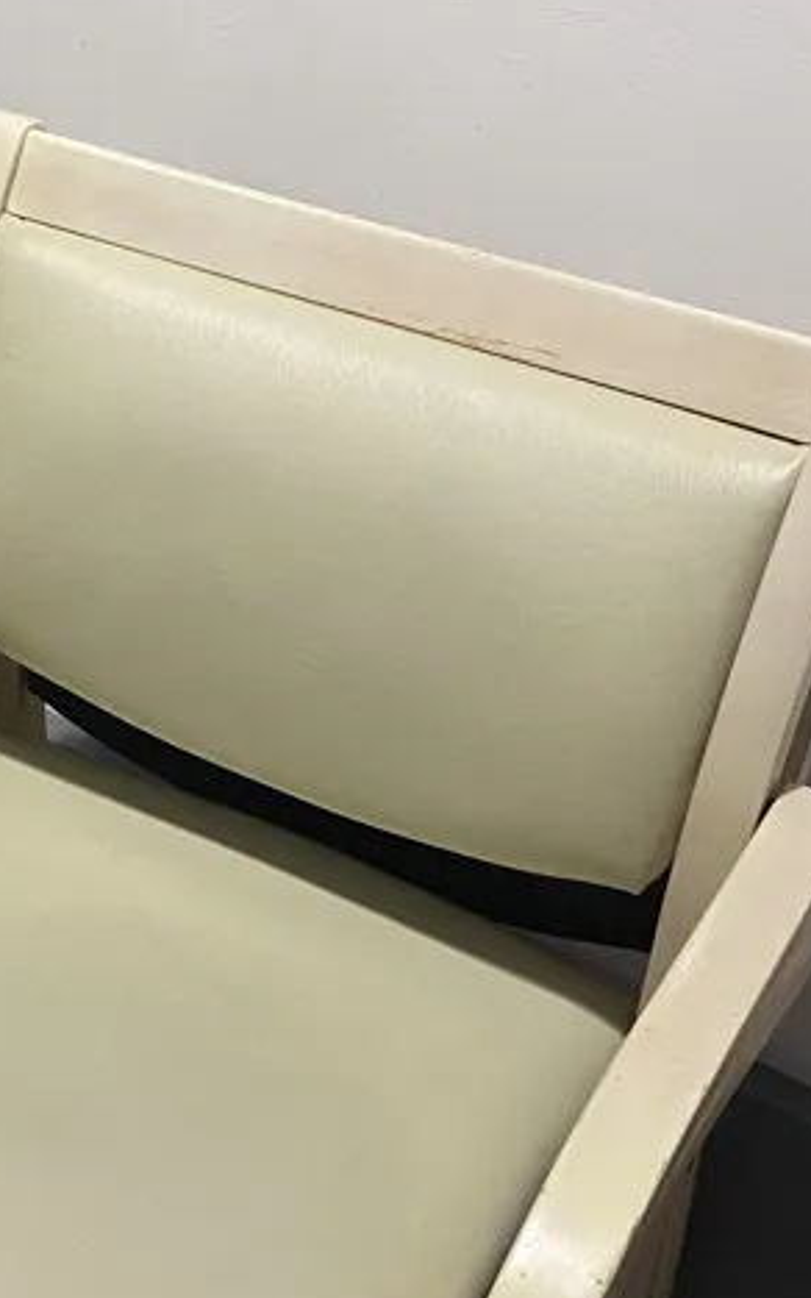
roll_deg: -2.1
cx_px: -106
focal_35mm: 63
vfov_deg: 32.4
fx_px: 2227
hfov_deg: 19.7
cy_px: 755
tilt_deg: -34.4
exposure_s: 1/50
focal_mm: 4.25
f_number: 1.8
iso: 80
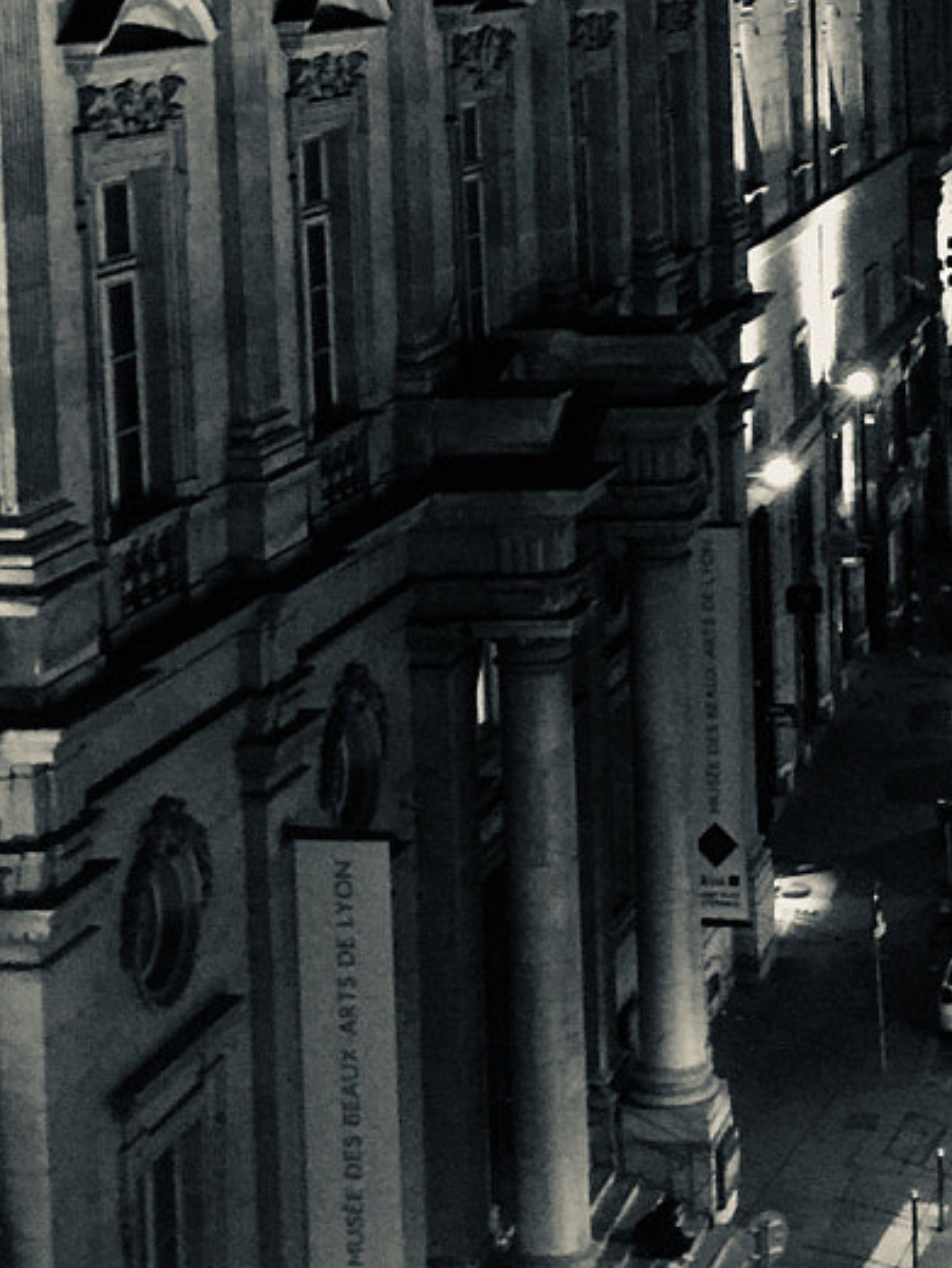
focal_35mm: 89
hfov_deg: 16.2
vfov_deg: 21.7
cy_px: 214
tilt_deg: -3.5
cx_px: 974
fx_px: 3262
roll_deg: +0.1
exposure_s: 1/4
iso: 125
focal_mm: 4.15
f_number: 2.2
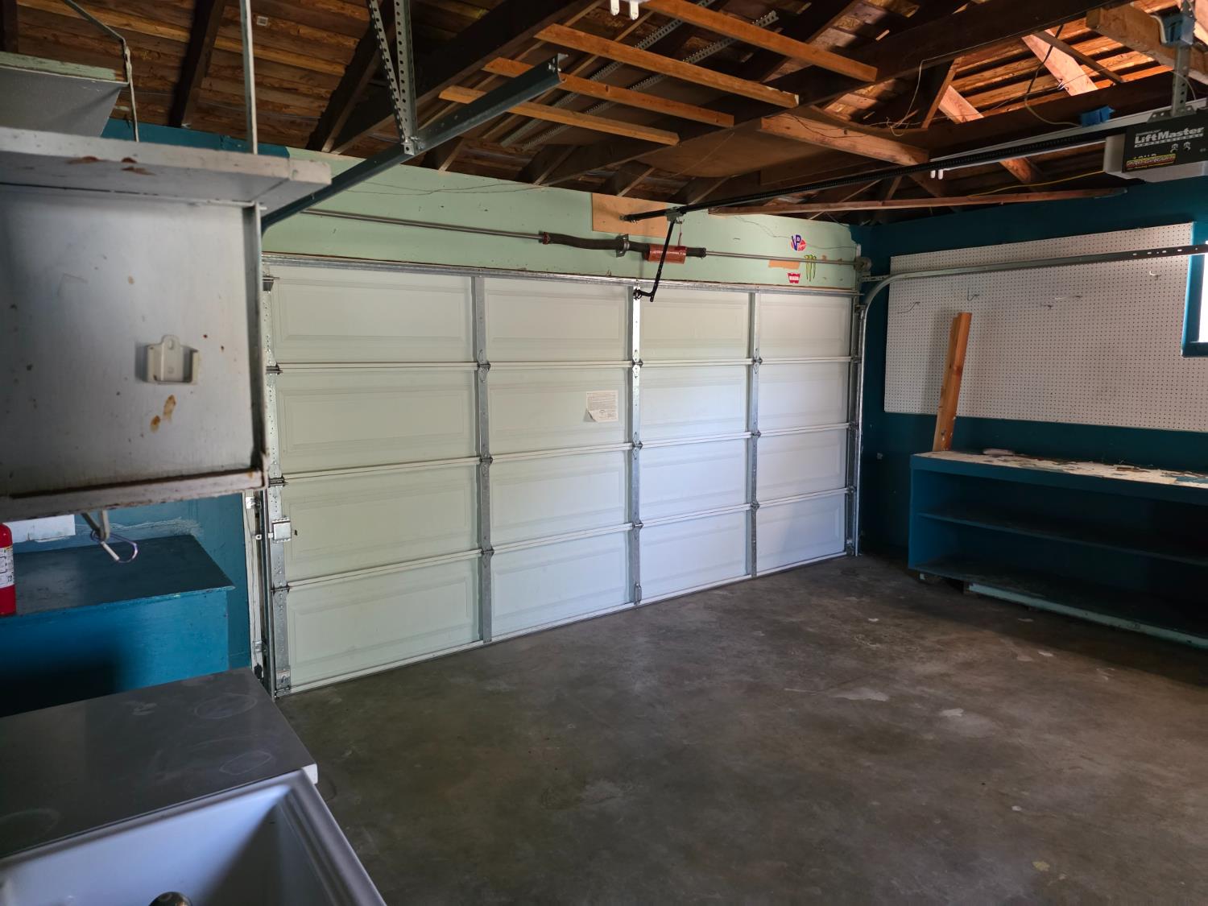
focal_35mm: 23
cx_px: 604
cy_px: 453
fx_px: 803
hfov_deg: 73.9
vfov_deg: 58.9
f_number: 1.7
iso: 1000
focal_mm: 6.25
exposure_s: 1/120
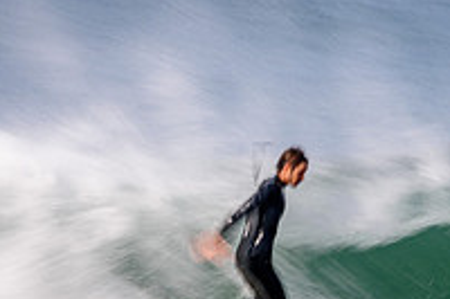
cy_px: 343
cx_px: 362
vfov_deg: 0.7
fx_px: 23905
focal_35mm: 1914
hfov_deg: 1.1
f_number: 18
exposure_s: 1/20
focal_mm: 440
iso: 100
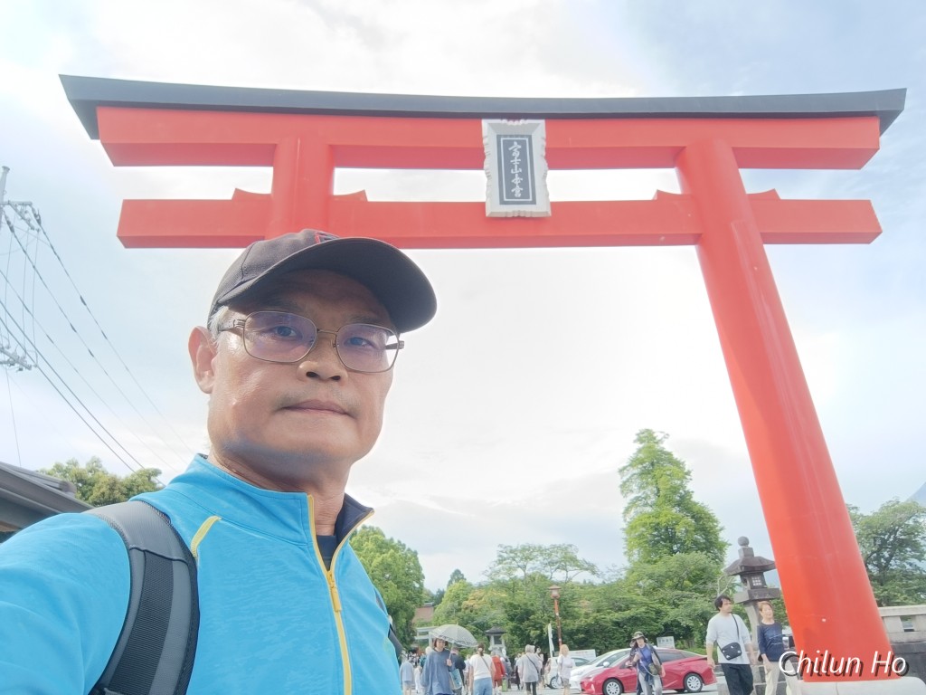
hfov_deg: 71.6
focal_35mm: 24
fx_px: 642
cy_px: 348
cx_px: 463
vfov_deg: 56.8
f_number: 2.45
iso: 58
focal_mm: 3.24
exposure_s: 1/617
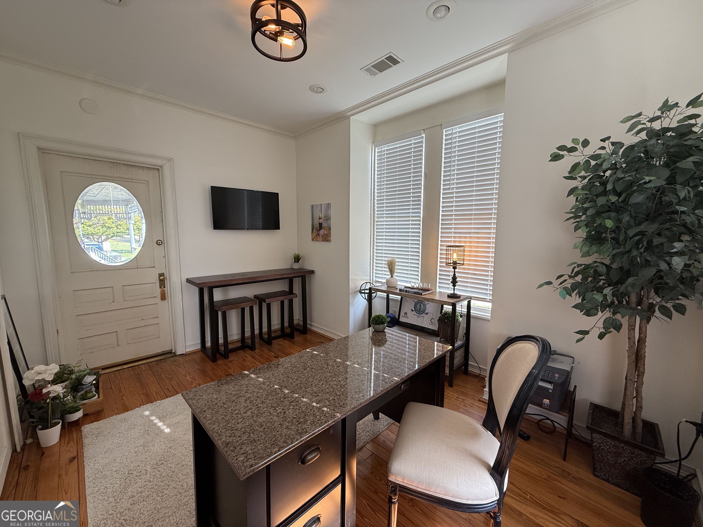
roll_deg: -0.6
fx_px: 284
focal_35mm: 14
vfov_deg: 85.7
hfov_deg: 102.1
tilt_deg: -6.3
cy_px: 264
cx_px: 352
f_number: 2.2
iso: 100
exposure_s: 1/120
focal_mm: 2.22
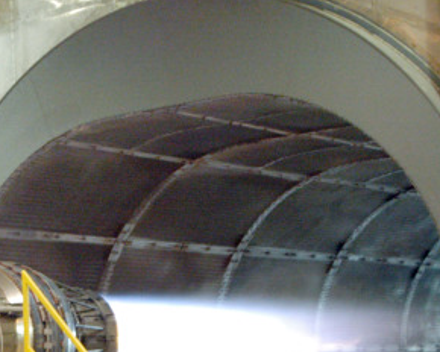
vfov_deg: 11.3
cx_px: -112
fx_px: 1764
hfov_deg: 13.7
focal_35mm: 135
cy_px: 377
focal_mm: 31
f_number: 4.5
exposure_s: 1/40
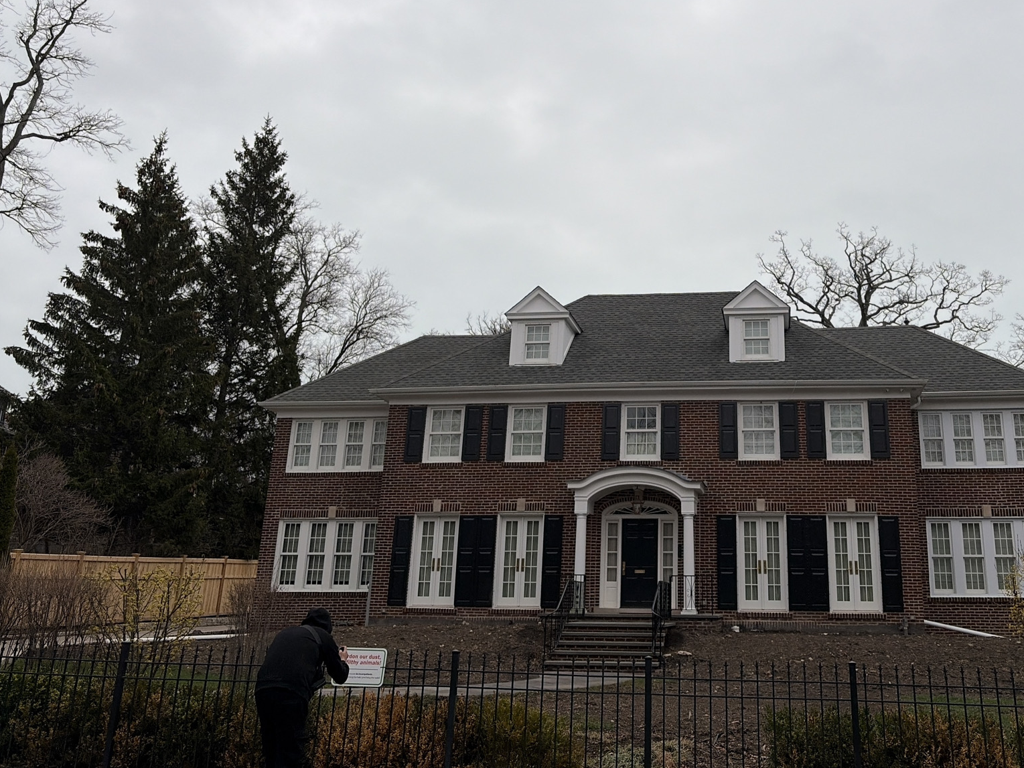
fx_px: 1006
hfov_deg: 53.3
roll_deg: -1.9
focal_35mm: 34
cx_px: 651
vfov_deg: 41.4
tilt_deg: +15.4
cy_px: 274
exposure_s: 1/623
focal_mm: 5.96
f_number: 1.6
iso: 50
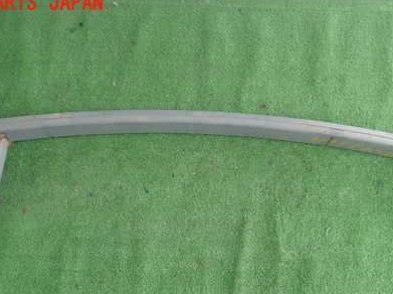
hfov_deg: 48.9
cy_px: 215
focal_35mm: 38
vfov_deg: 36.9
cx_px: 221
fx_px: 431
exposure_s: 1/60
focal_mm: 4.5
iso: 100
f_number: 2
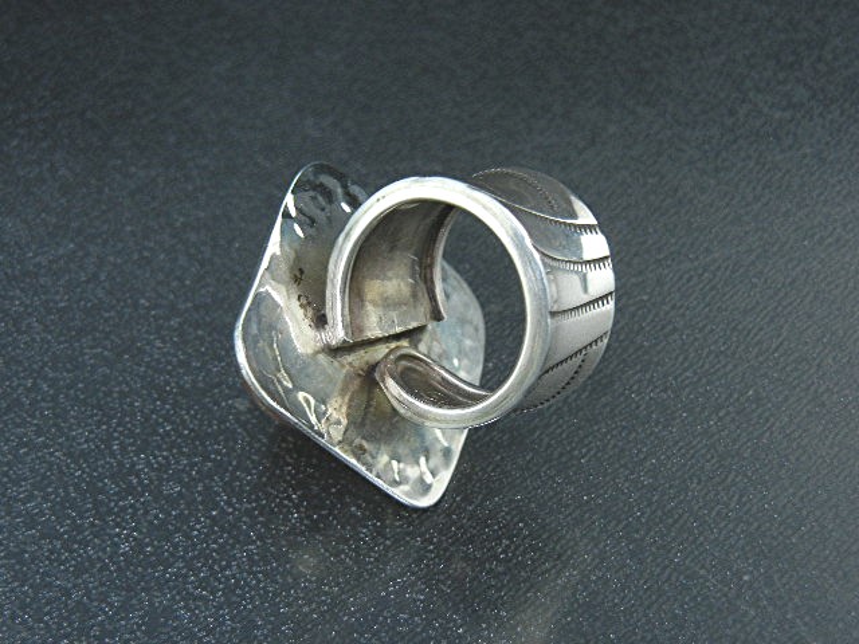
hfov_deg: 25.3
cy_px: 322
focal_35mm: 77
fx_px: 1911
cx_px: 430
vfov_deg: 19.1
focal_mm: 13.9
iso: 207
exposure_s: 1/30
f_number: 4.3
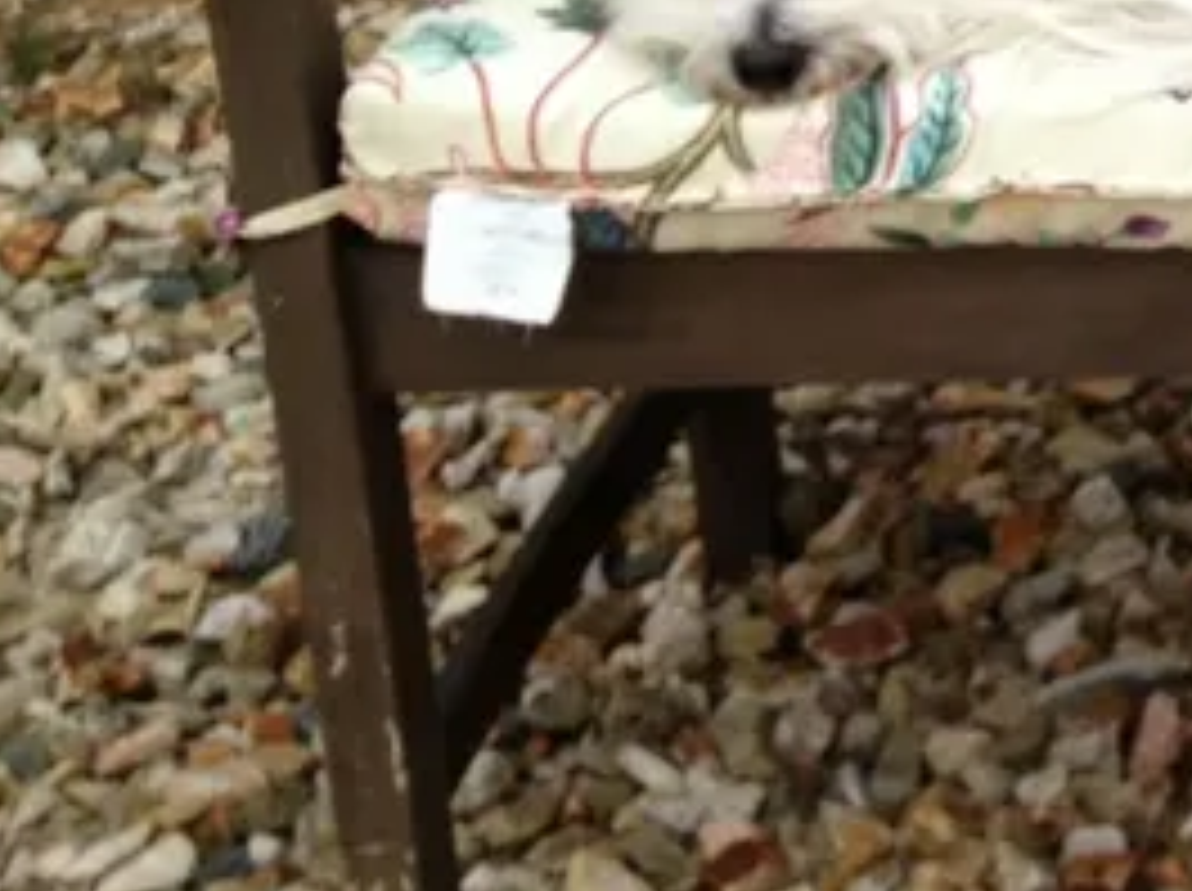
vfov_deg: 11.4
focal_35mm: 127
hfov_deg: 14.2
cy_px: -256
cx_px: 1975
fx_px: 4367
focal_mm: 4.3
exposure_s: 1/789
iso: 50
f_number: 2.4
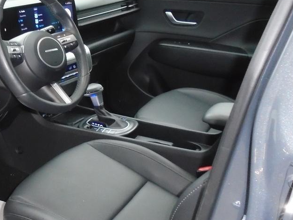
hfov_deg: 34.0
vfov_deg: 27.4
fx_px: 449
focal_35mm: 53
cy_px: 83
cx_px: 23
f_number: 3.2
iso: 400
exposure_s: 1/30
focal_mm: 4.6
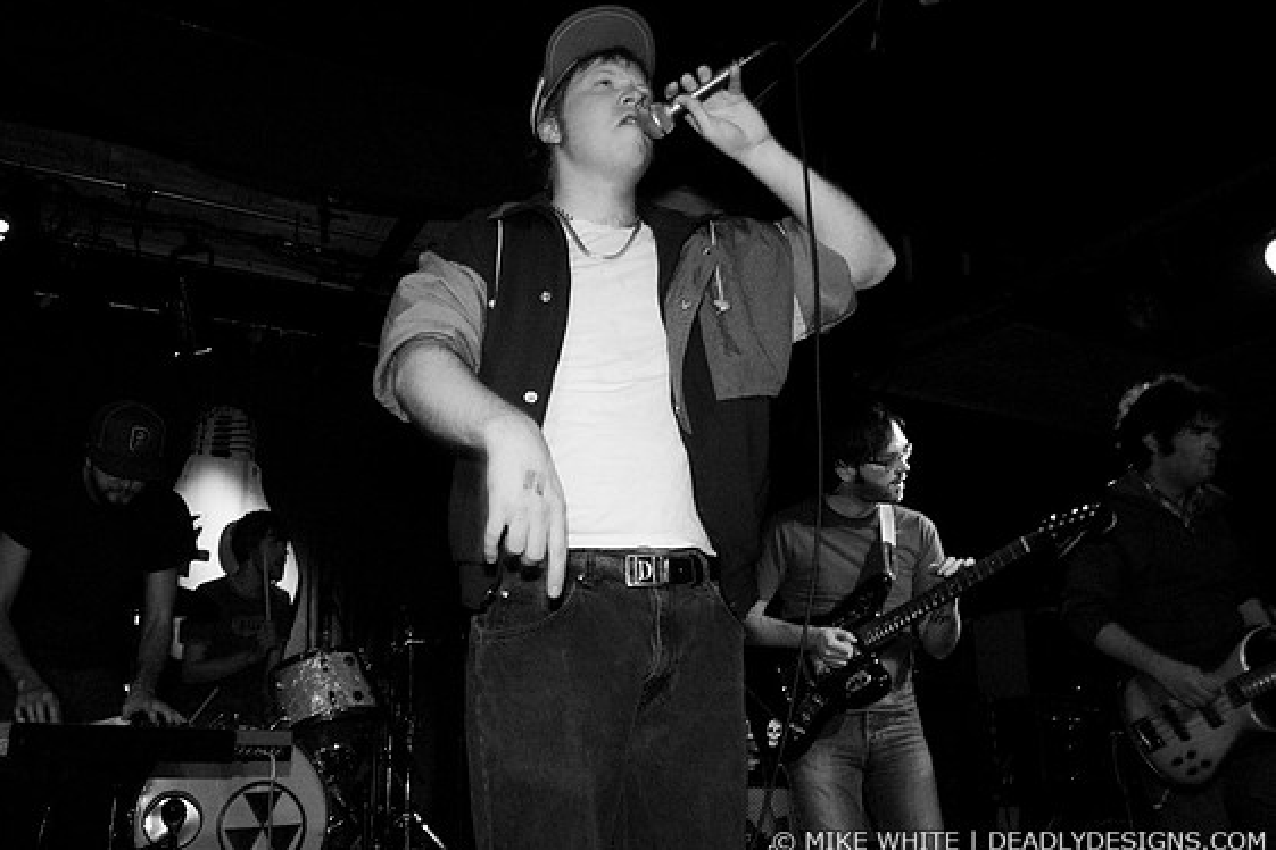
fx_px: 1099
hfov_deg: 60.3
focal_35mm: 31
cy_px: 423
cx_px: 619
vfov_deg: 42.3
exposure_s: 1/60
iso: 800
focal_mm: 20
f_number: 3.2
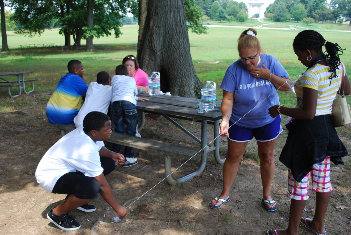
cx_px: 176
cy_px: 118
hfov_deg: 49.5
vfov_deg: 34.3
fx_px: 381
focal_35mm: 39
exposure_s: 1/125
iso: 180
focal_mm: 26
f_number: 5.6
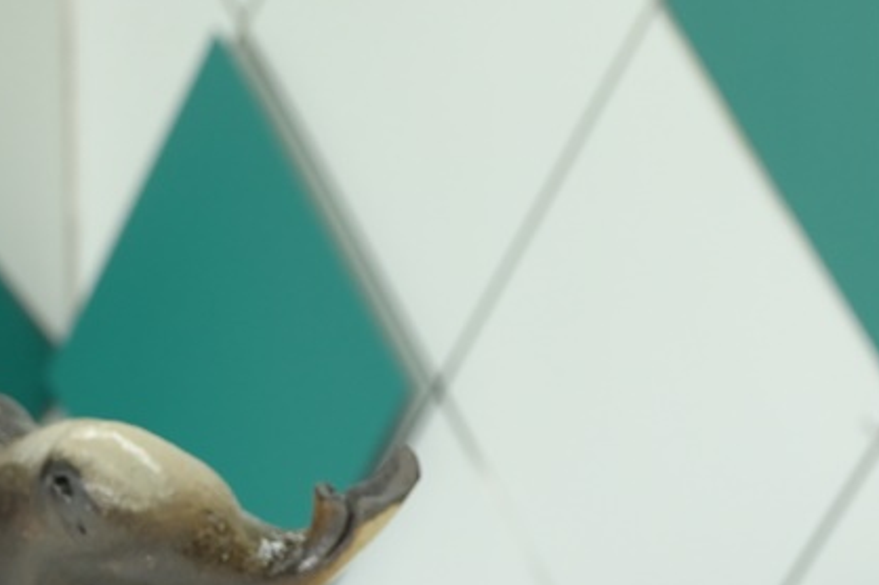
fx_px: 3513
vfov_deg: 9.5
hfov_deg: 14.2
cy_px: 314
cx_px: 719
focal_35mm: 144
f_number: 5
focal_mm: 47
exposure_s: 1/200
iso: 1600
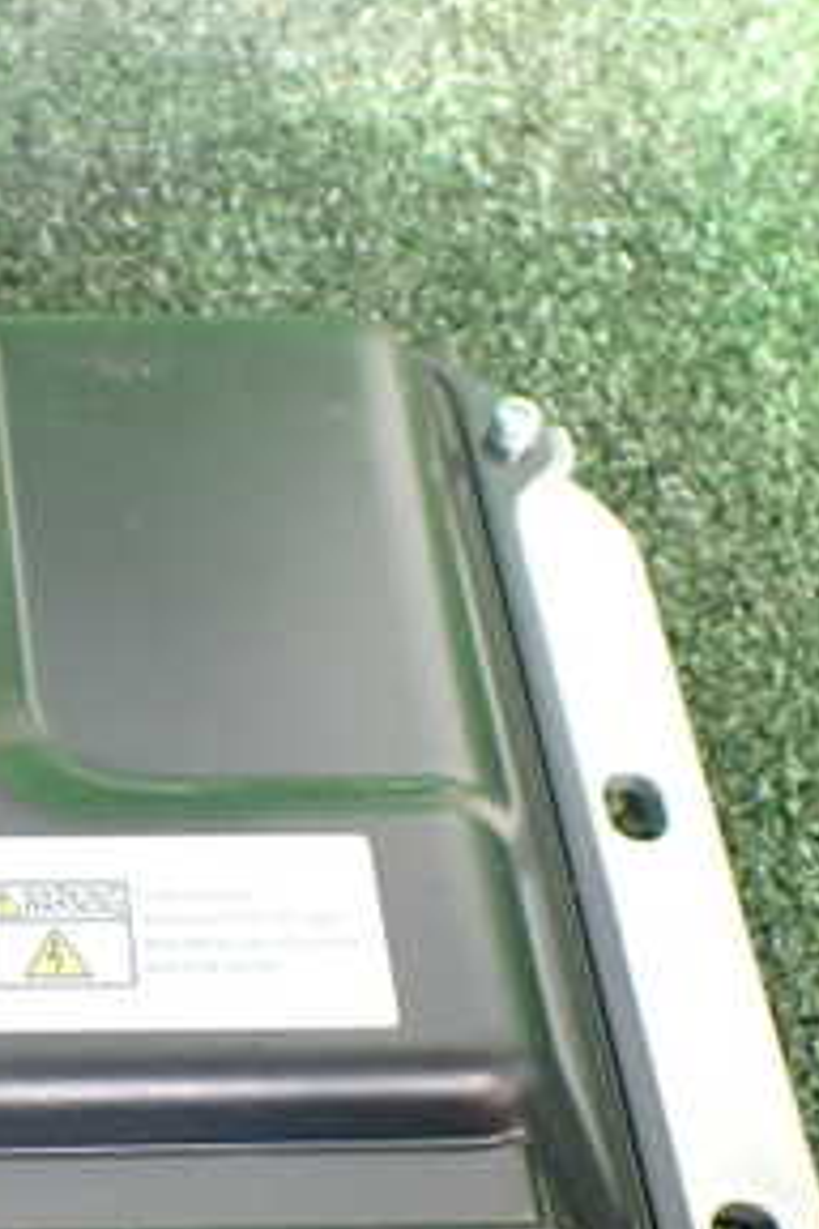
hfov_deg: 19.8
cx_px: -141
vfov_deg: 30.4
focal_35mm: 65
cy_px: 943
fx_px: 2218
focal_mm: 5.4
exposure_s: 1/125
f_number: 2.3
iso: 500
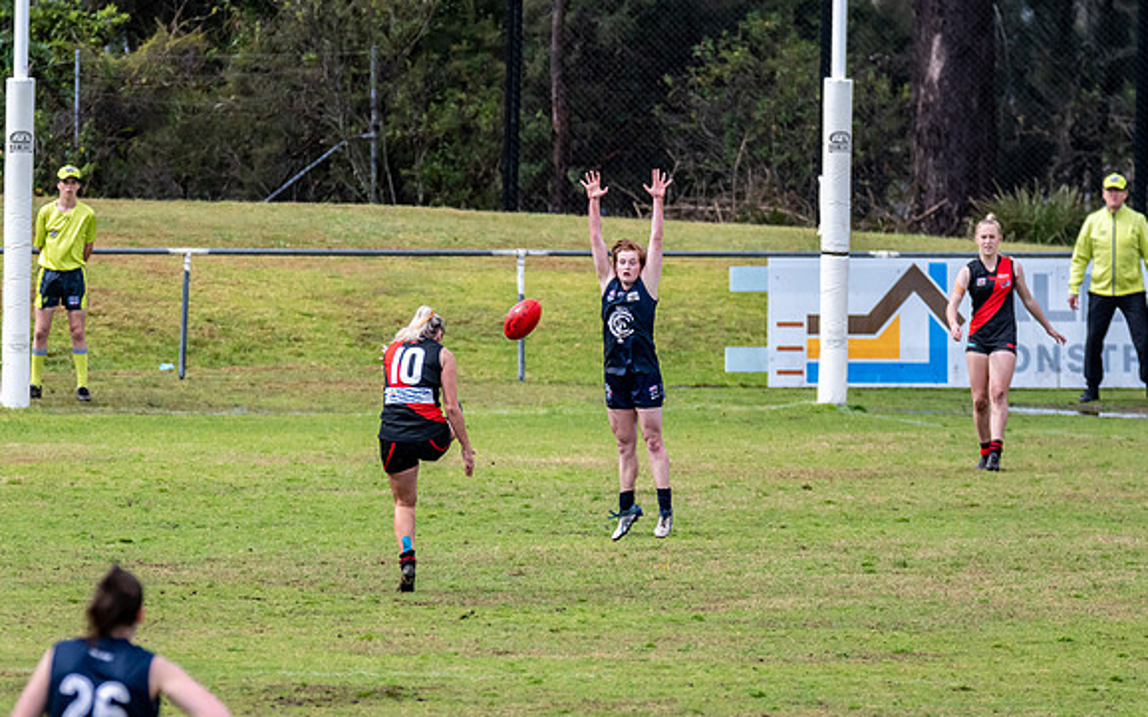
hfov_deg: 3.4
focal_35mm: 614
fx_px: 19206
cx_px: 557
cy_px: 374
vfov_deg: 2.1
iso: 1250
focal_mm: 380
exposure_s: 1/3200
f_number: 7.1
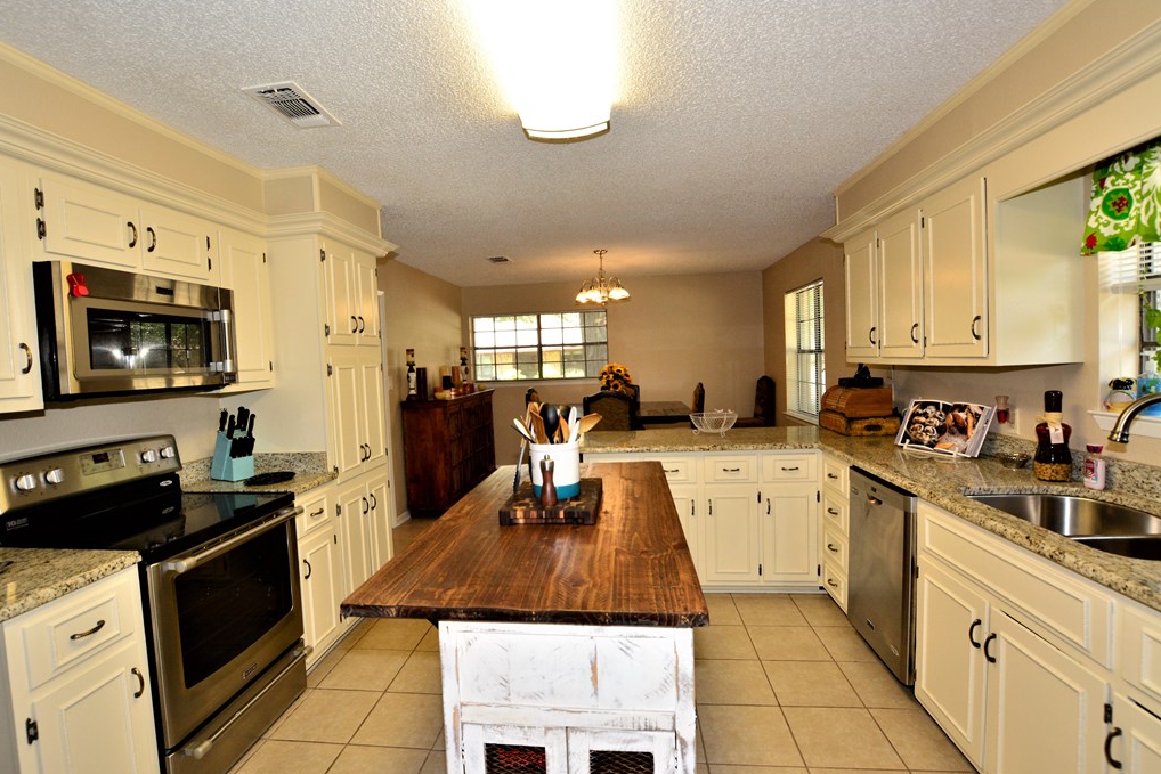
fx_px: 516
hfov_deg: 96.7
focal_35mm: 16
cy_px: 382
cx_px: 552
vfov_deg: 73.8
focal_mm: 10
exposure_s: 1/60
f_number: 7.1
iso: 800
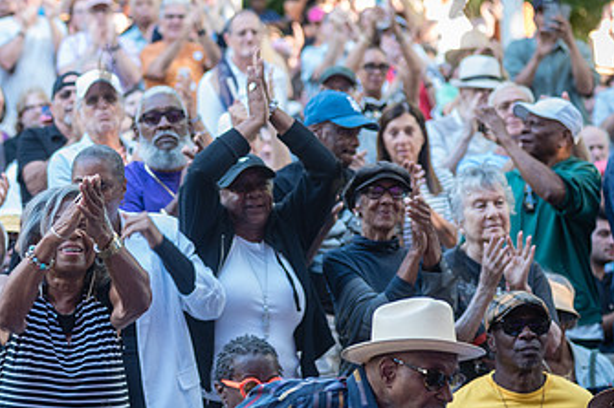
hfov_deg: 13.7
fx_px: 2540
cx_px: 104
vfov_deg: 9.2
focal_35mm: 149
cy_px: 252
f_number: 3.5
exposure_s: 1/160
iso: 800
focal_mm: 86
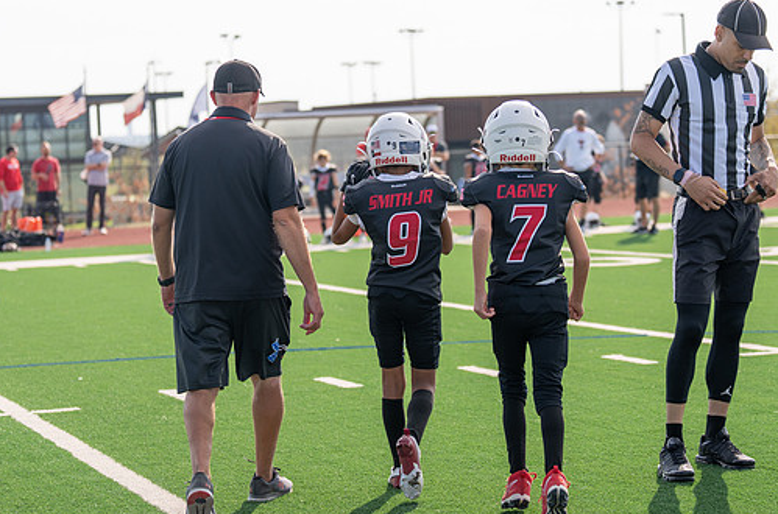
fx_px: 2156
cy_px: 282
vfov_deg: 13.6
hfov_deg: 20.5
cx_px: 391
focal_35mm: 100
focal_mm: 70
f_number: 2.8
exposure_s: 1/1250
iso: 100
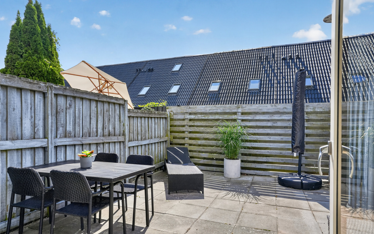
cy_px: 125
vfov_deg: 55.0
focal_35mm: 22
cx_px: 186
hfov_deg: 79.7
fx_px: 224
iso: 400
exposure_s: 1/200
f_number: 8
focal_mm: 21
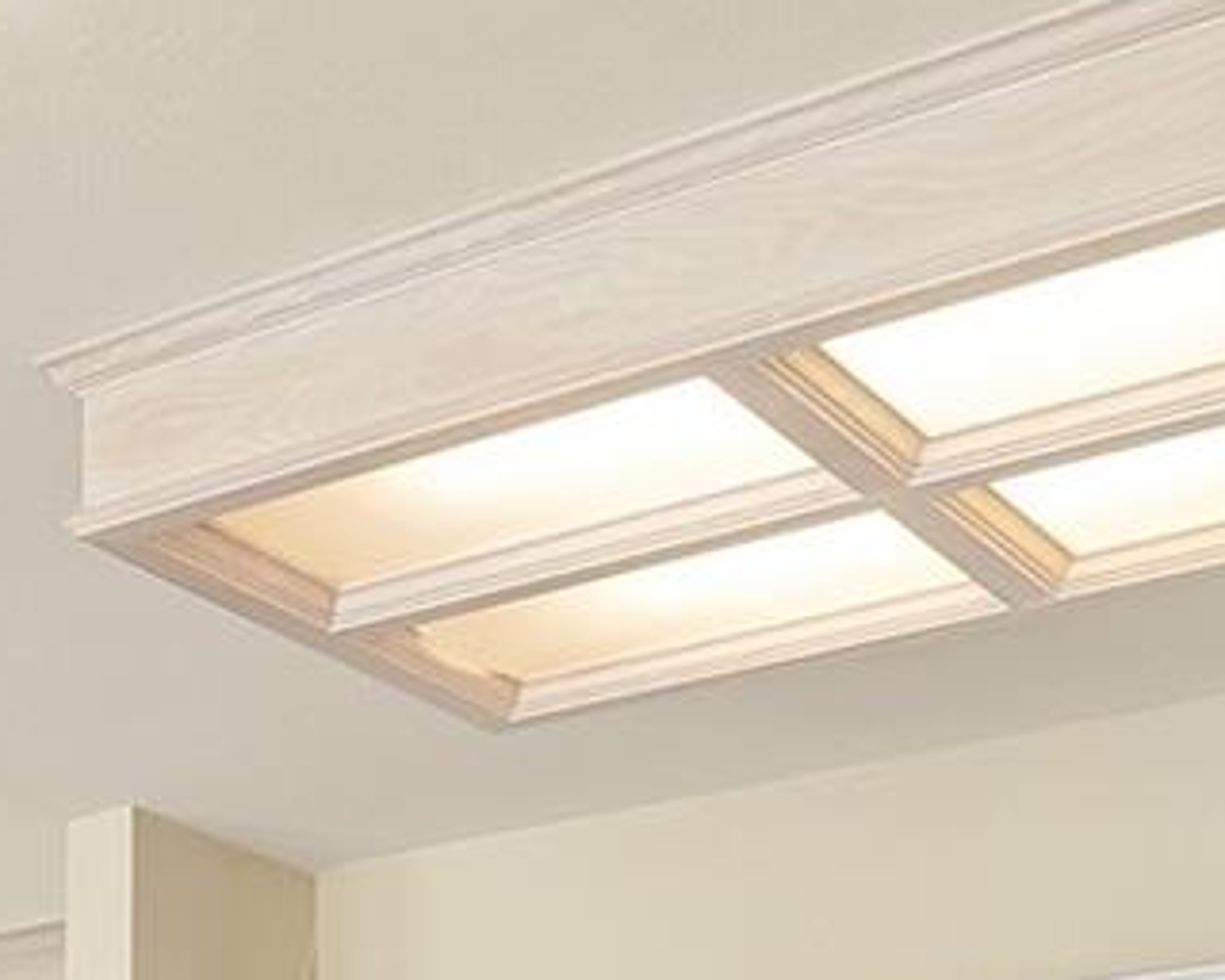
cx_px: -237
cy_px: 1728
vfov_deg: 15.8
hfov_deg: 21.2
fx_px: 3045
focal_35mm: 84
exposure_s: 1/30
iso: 800
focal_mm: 14
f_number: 9
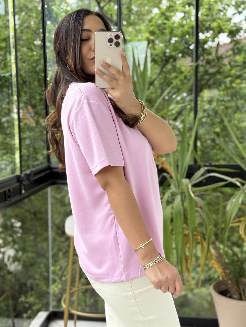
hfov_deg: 30.3
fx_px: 455
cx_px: 123
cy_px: 164
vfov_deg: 39.7
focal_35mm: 48
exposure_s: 1/363
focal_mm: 6.76
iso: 80
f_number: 1.78
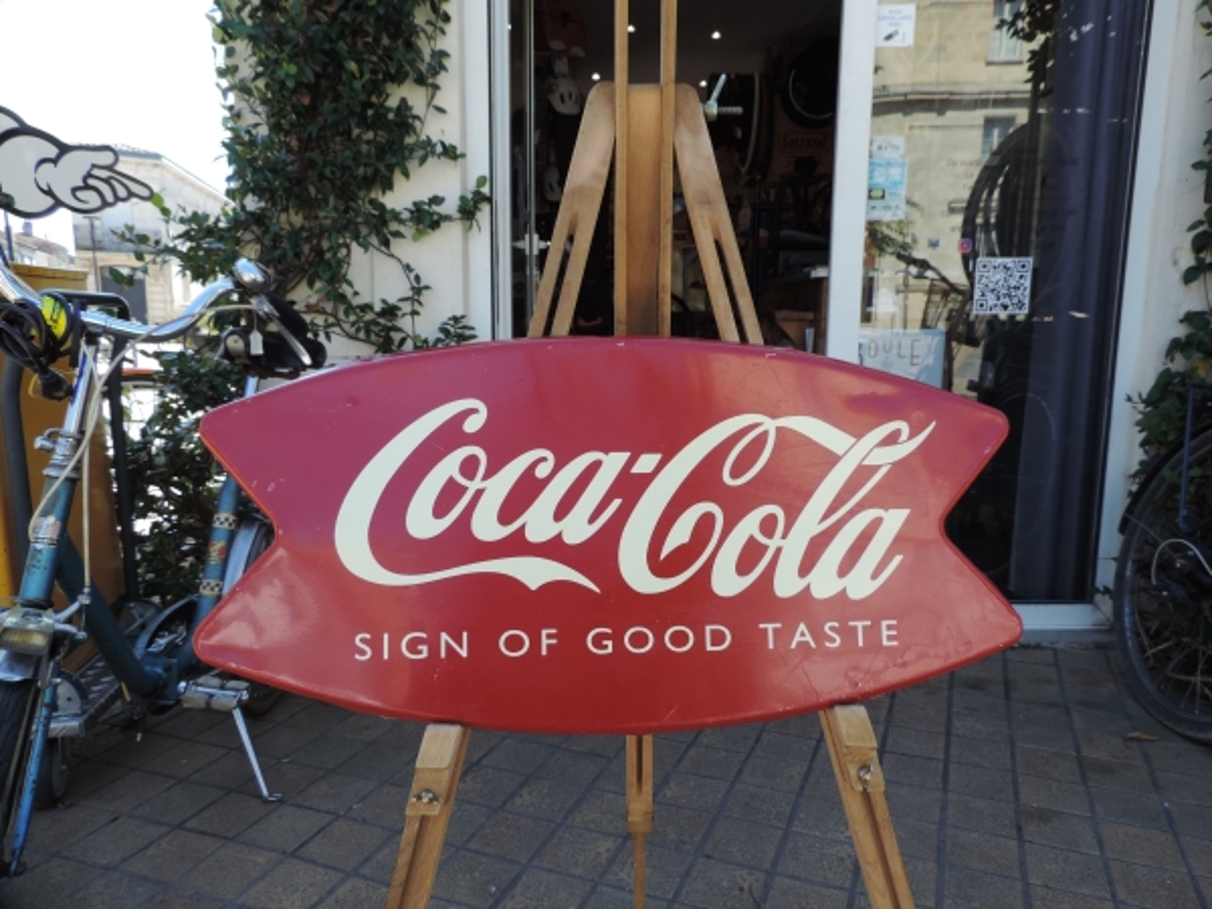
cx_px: 606
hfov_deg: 71.6
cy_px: 454
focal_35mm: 24
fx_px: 840
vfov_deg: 56.8
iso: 80
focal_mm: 4.3
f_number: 3
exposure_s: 1/250
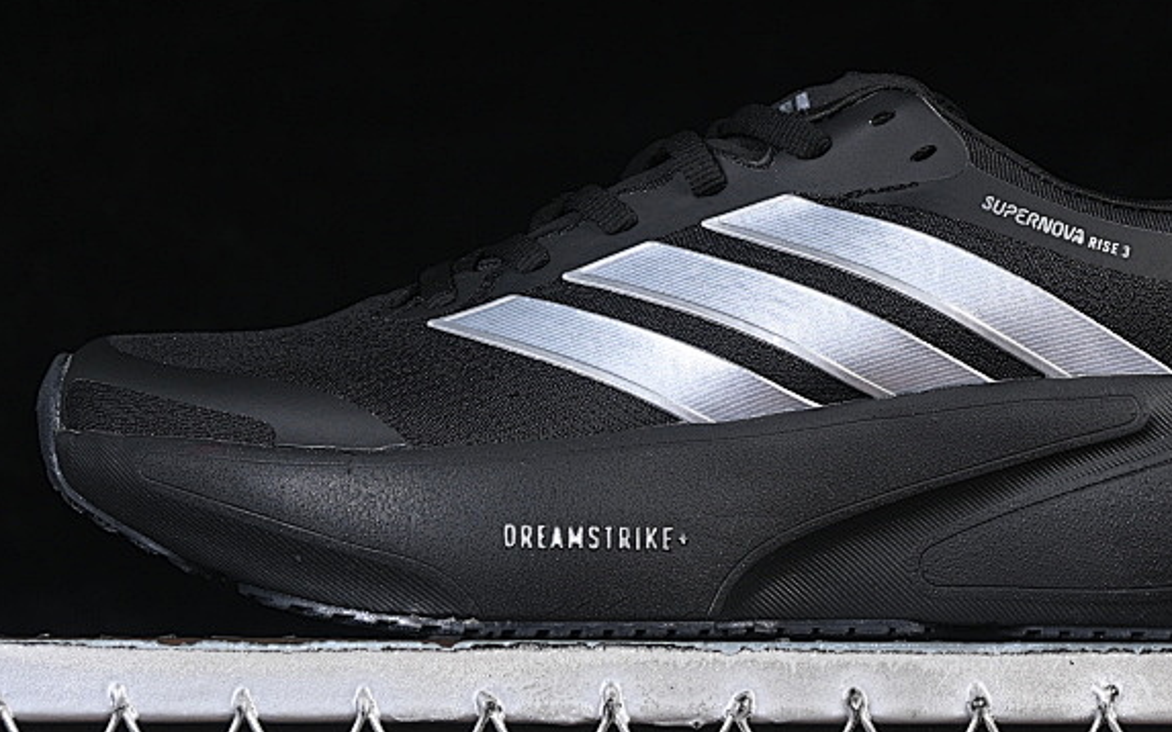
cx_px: 765
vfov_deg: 9.1
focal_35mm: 144
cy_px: 182
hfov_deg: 14.5
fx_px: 4599
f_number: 6.3
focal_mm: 50
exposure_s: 1/60
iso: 160
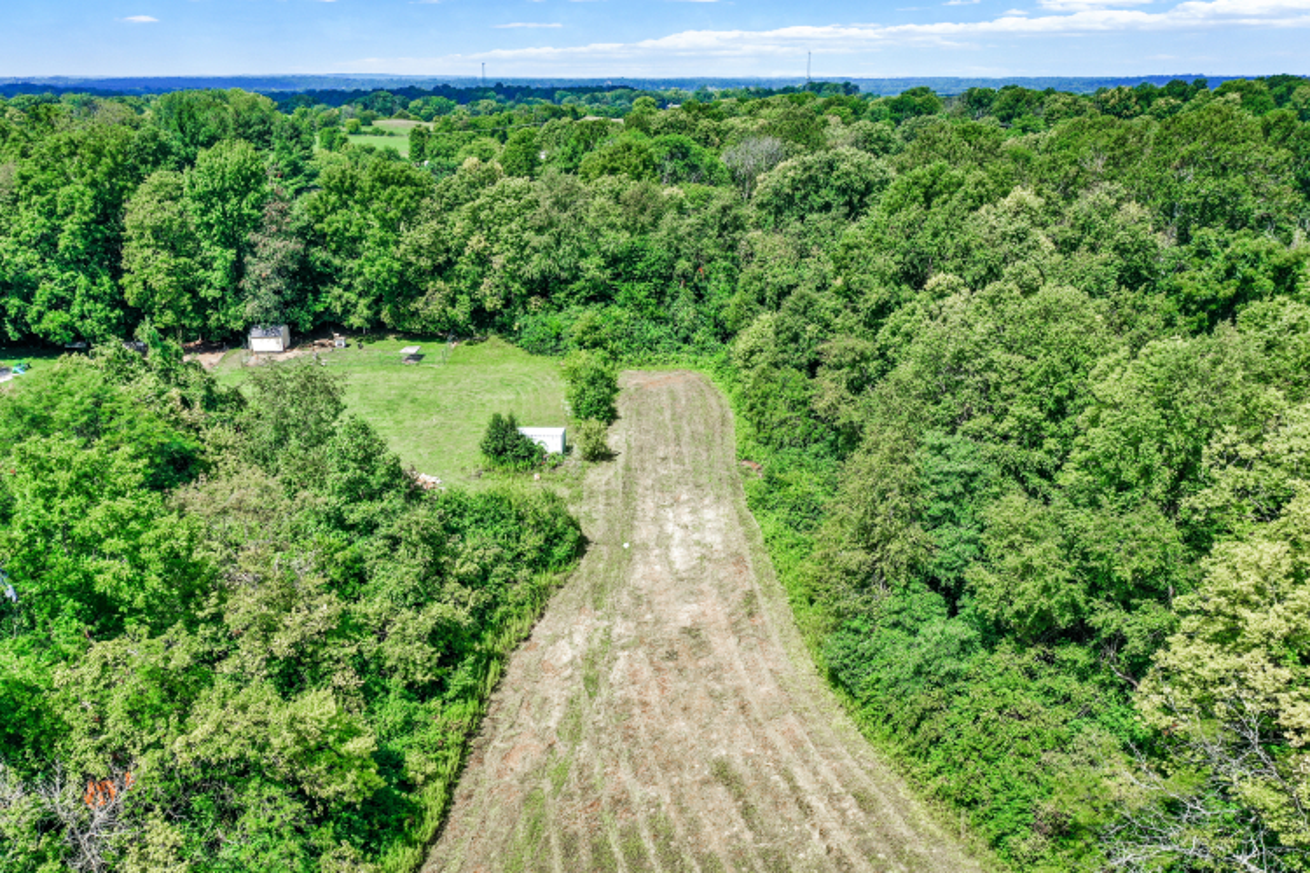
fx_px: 1019
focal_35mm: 28
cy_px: 436
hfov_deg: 65.5
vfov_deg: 46.4
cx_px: 655
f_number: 5
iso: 100
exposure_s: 1/320
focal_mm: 10.26
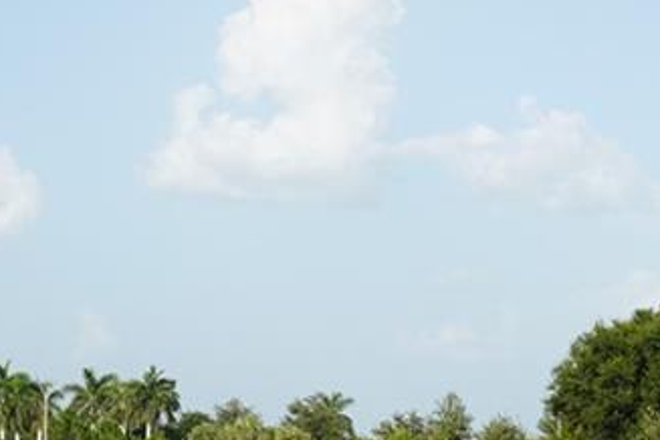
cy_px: 519
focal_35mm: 139
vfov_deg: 9.7
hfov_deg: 14.7
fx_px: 2556
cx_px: 279
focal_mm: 19
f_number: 5
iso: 100
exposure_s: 1/400
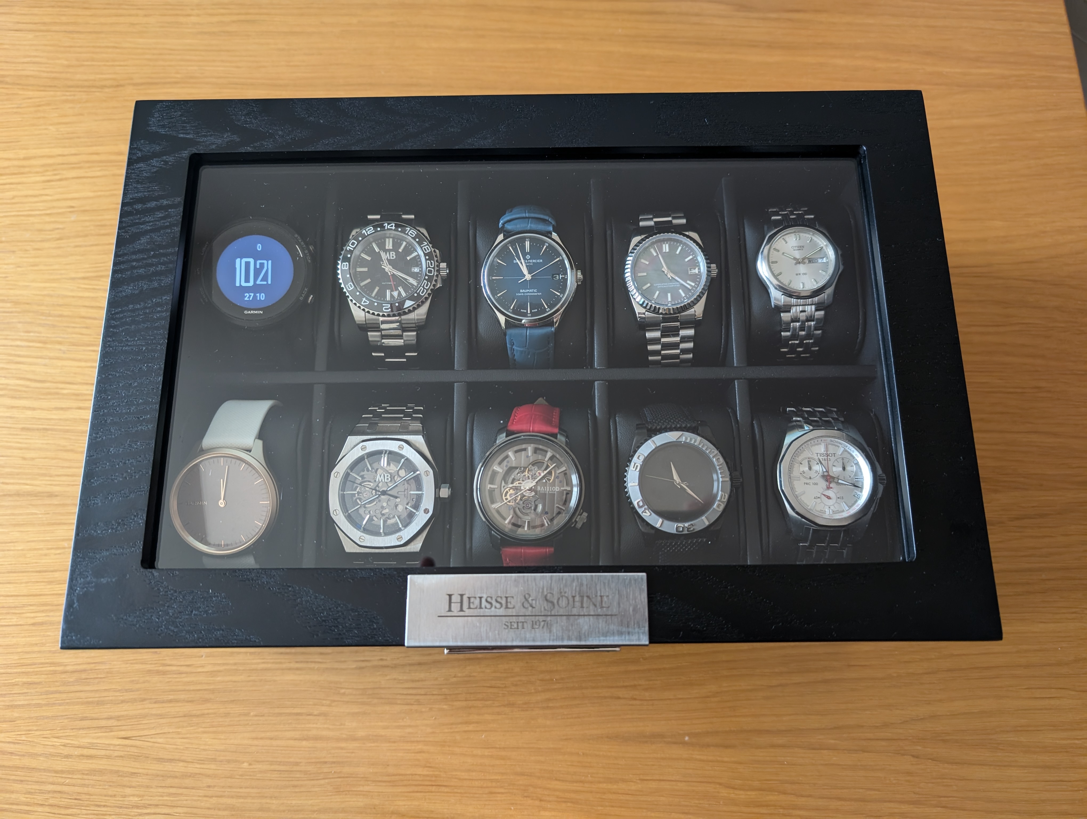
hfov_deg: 71.5
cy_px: 410
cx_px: 544
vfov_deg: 56.9
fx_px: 755
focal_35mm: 24
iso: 455
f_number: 1.68
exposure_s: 1/35.1
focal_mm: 6.9
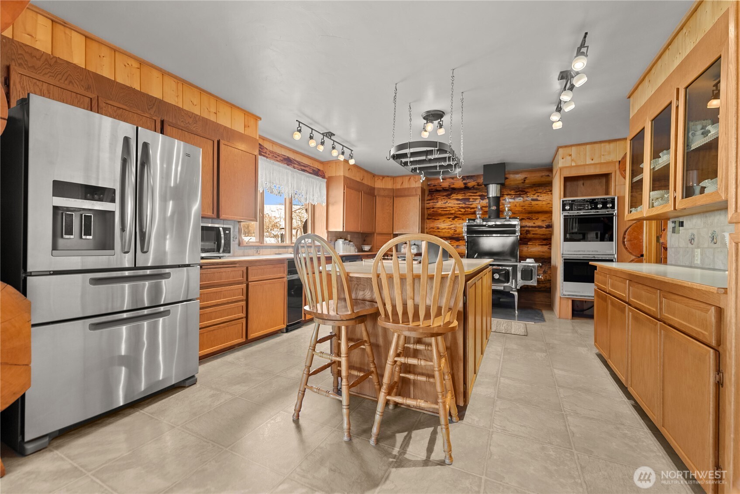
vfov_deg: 81.3
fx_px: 288
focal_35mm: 14
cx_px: 370
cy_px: 247
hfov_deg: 104.2
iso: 200
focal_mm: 14
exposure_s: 1/10
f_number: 2.8
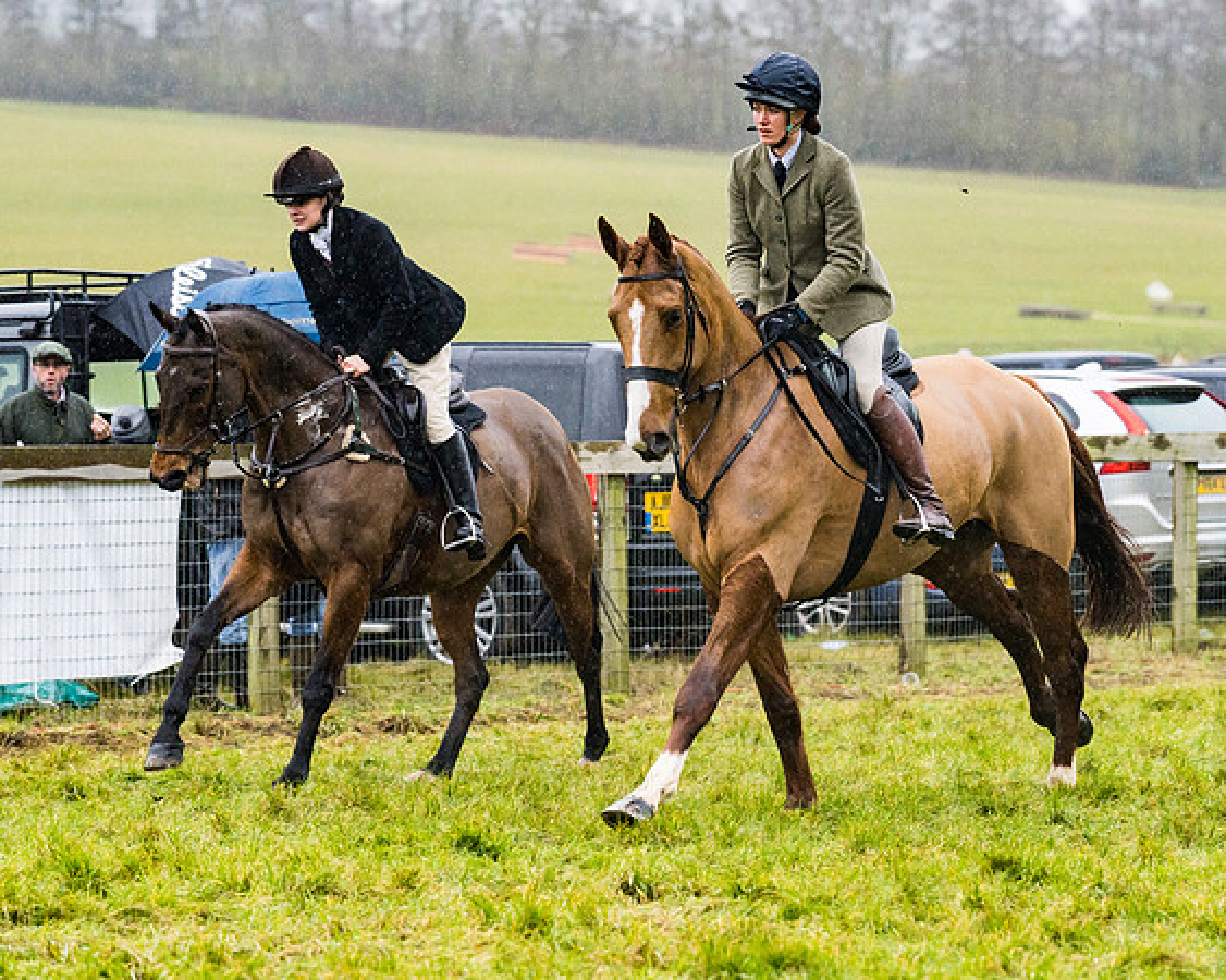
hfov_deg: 10.4
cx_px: 756
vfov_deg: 8.3
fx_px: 6745
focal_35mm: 186
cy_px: 418
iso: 1600
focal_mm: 135
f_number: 4
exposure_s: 1/1000
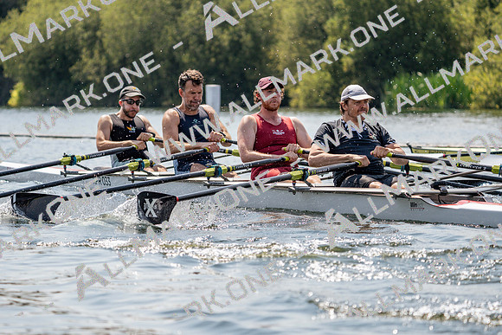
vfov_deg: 6.9
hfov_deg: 10.3
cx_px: 251
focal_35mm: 200
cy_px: 168
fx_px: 2789
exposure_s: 1/1600
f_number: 5.6
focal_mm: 200
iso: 160
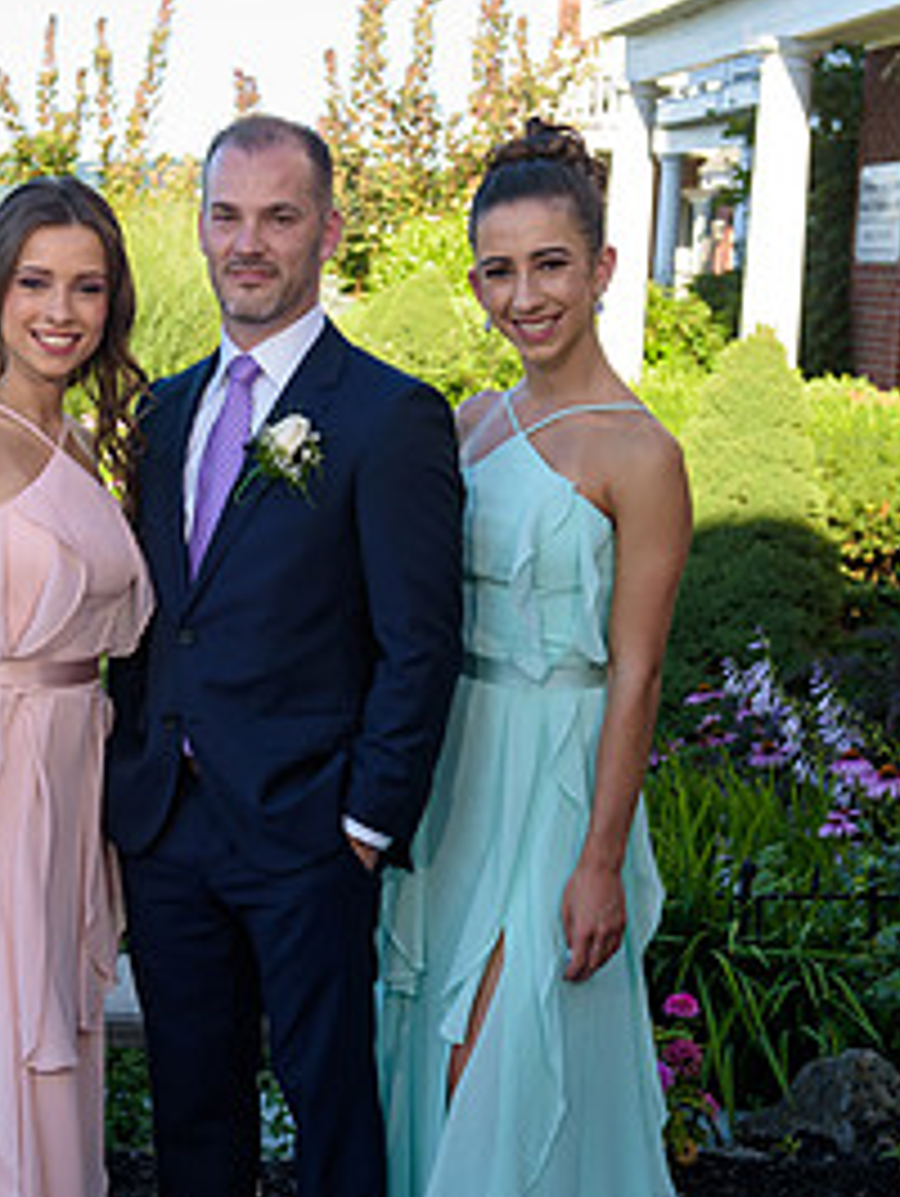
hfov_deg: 18.8
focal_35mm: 78
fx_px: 2700
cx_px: 256
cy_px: 729
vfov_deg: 24.9
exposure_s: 1/250
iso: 200
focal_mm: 48
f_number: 4
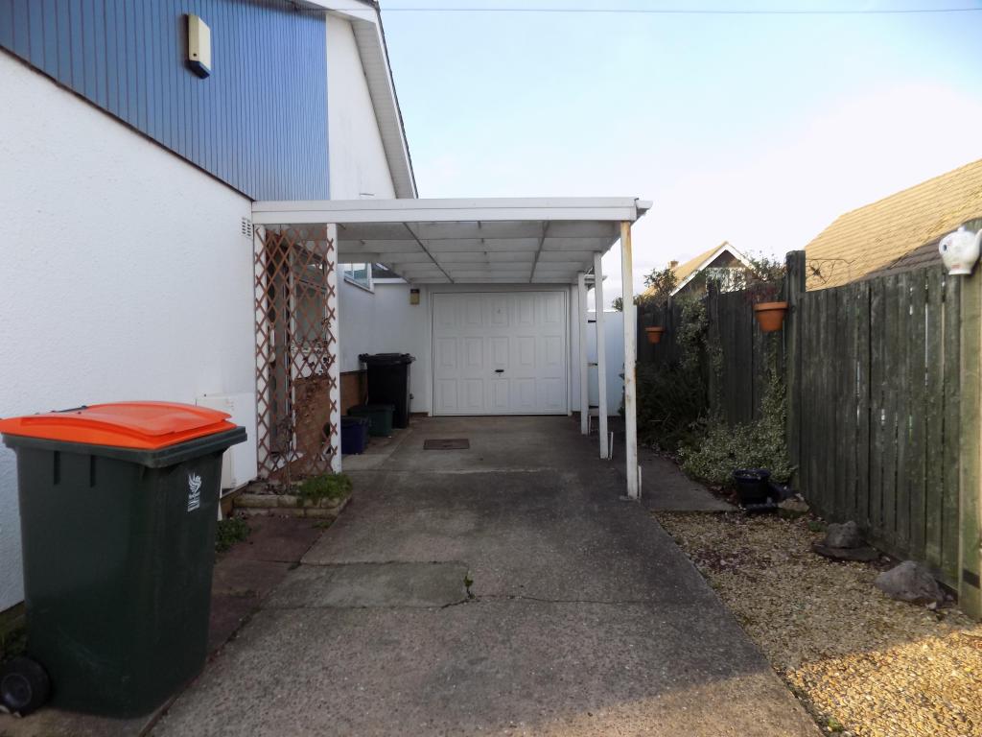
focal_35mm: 23
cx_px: 491
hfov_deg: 73.9
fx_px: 652
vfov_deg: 58.9
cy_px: 368
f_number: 3.1
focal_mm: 4
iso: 80
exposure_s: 1/200
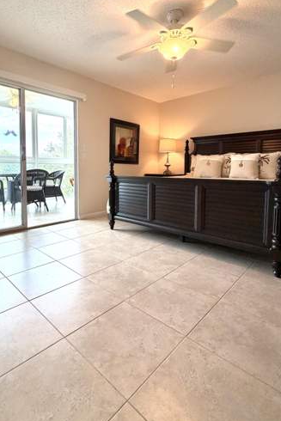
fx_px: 222
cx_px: 122
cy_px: 185
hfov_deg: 64.3
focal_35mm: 19
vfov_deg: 86.5
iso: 125
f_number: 2.2
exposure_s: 1/120
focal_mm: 2.22
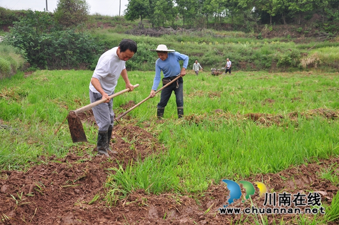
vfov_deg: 25.7
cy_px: 112
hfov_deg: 37.9
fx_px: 494
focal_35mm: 52
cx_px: 170
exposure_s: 1/180
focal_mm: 35
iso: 200
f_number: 6.7
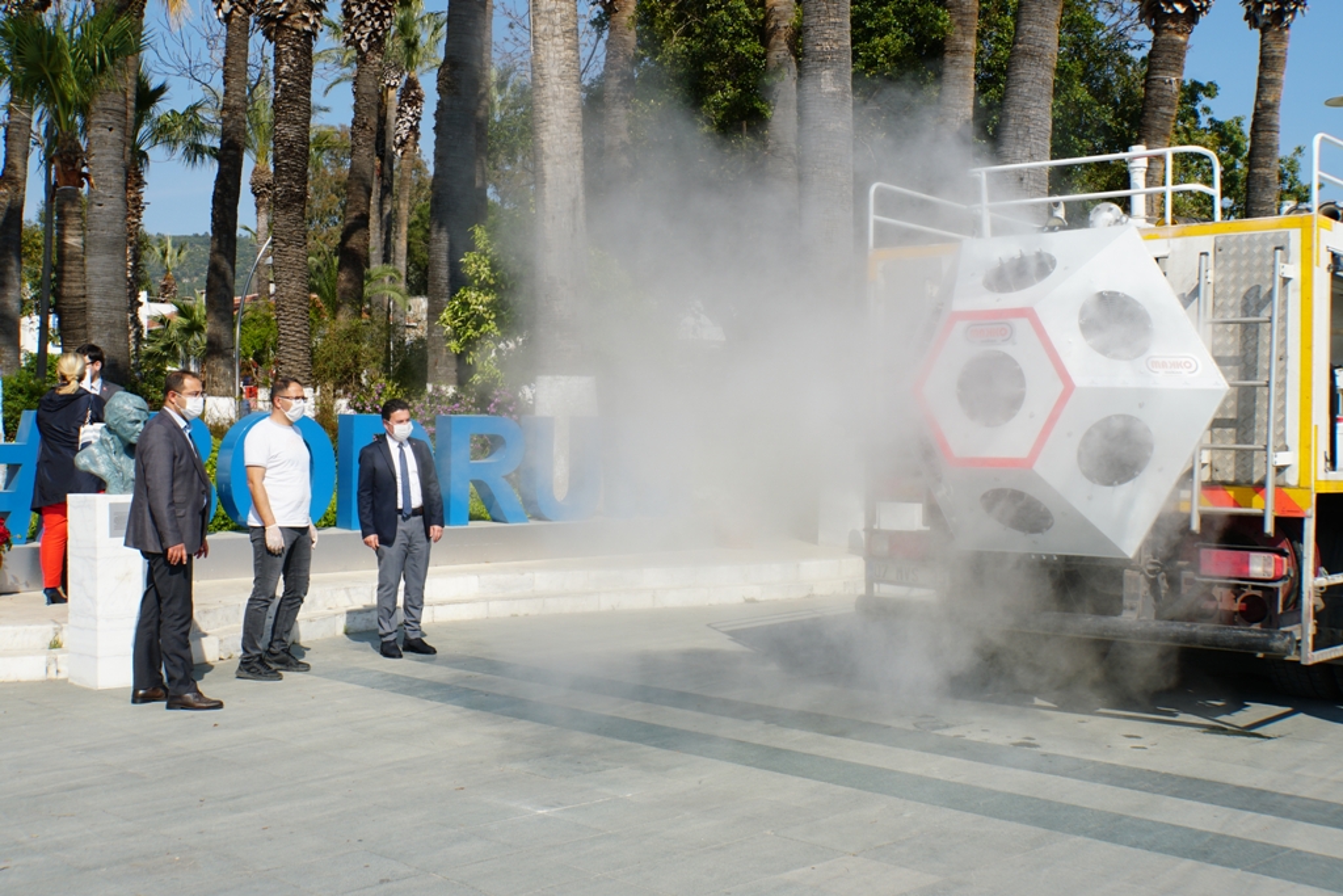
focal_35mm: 42
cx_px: 672
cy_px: 448
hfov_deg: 46.4
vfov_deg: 31.9
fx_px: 1567
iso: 100
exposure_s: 1/160
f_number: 11
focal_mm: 28
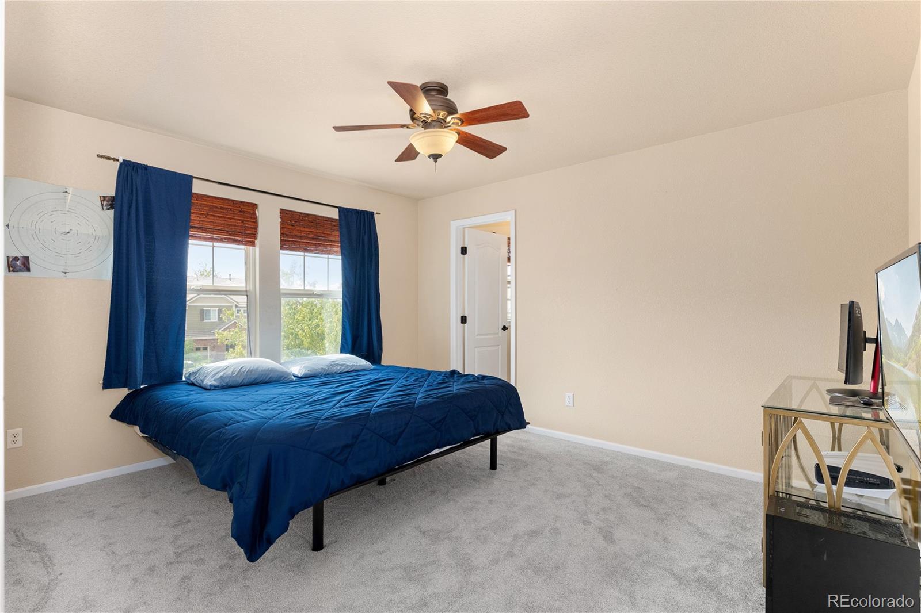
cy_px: 306
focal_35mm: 17
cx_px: 460
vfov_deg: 70.4
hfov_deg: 93.3
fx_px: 435
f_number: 8
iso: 800
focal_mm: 17
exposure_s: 1/8
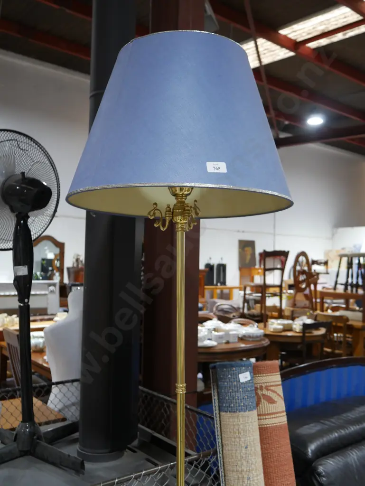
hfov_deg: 41.8
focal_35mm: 34
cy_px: 243
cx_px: 182
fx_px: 478
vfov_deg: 53.9
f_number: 4
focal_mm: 17
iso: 640
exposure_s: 1/60
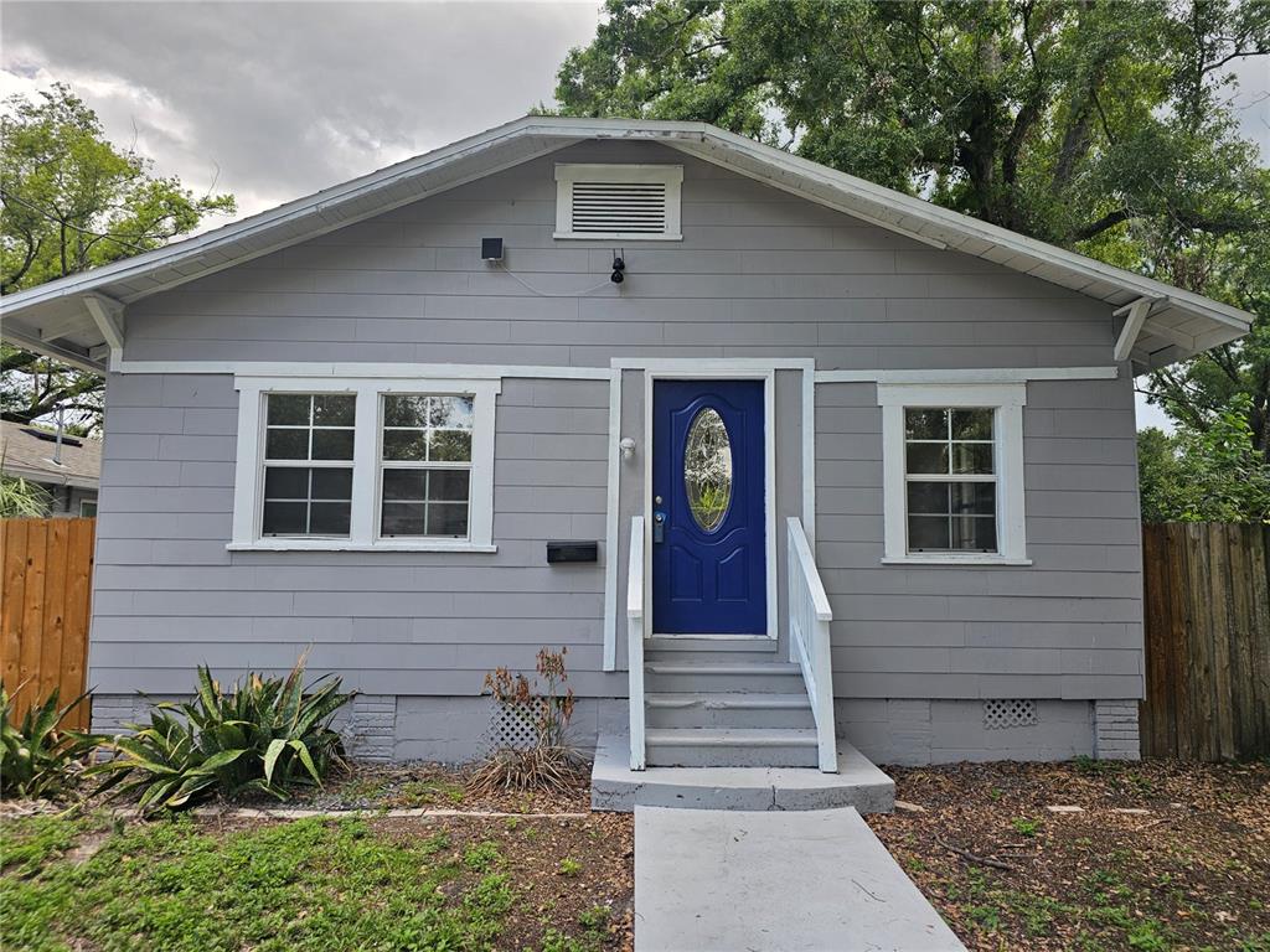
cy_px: 476
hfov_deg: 73.9
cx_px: 635
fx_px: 844
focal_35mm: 23
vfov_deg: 58.9
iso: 10
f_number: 1.7
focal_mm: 6.3
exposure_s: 1/260
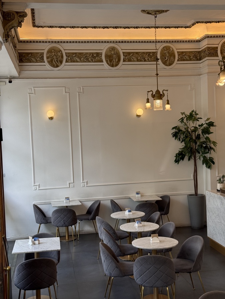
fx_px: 416
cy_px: 150
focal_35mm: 48
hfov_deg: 30.3
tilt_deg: -1.6
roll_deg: +3.2
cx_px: 112
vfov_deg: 39.7
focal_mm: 6.76
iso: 80
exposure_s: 1/274
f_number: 1.78
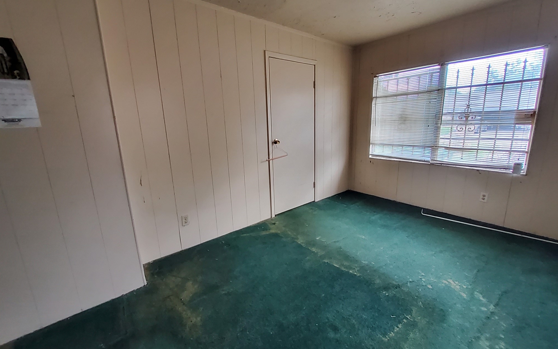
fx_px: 213
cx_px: 281
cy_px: 168
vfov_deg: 78.6
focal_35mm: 14
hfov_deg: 105.3
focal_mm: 1.13
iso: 200
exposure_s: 1/31
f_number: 2.2
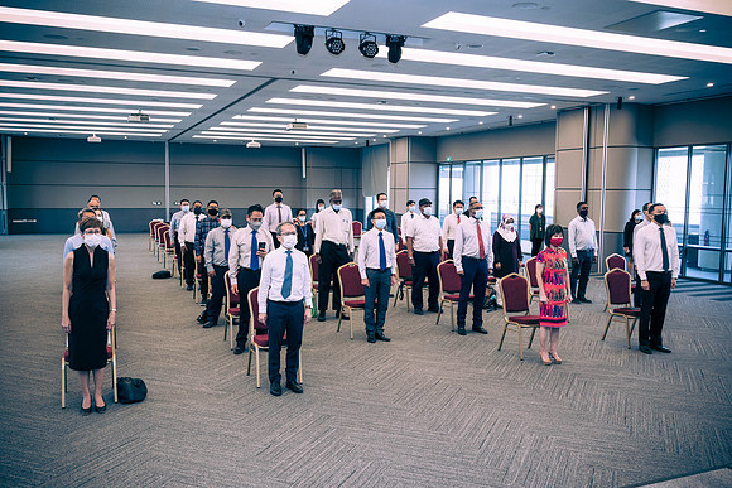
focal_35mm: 32
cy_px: 244
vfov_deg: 40.6
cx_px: 366
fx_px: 661
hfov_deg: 58.0
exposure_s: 1/125
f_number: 5
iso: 1000
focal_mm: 32.5
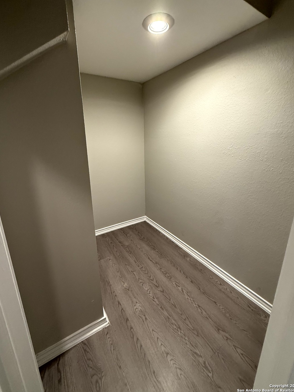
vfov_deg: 98.0
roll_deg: +1.0
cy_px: 183
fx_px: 170
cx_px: 143
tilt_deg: -17.0
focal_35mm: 15
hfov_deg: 81.7
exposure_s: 1/60
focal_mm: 2.22
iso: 200
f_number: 2.2
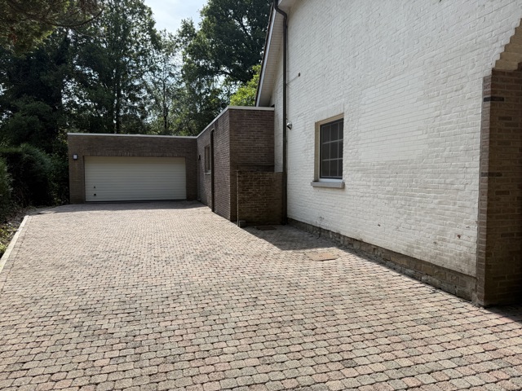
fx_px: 362
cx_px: 261
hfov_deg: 71.6
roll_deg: -1.4
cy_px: 196
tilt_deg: -3.0
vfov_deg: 56.8
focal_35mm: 24
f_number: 1.78
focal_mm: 6.76
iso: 80
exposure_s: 1/2525
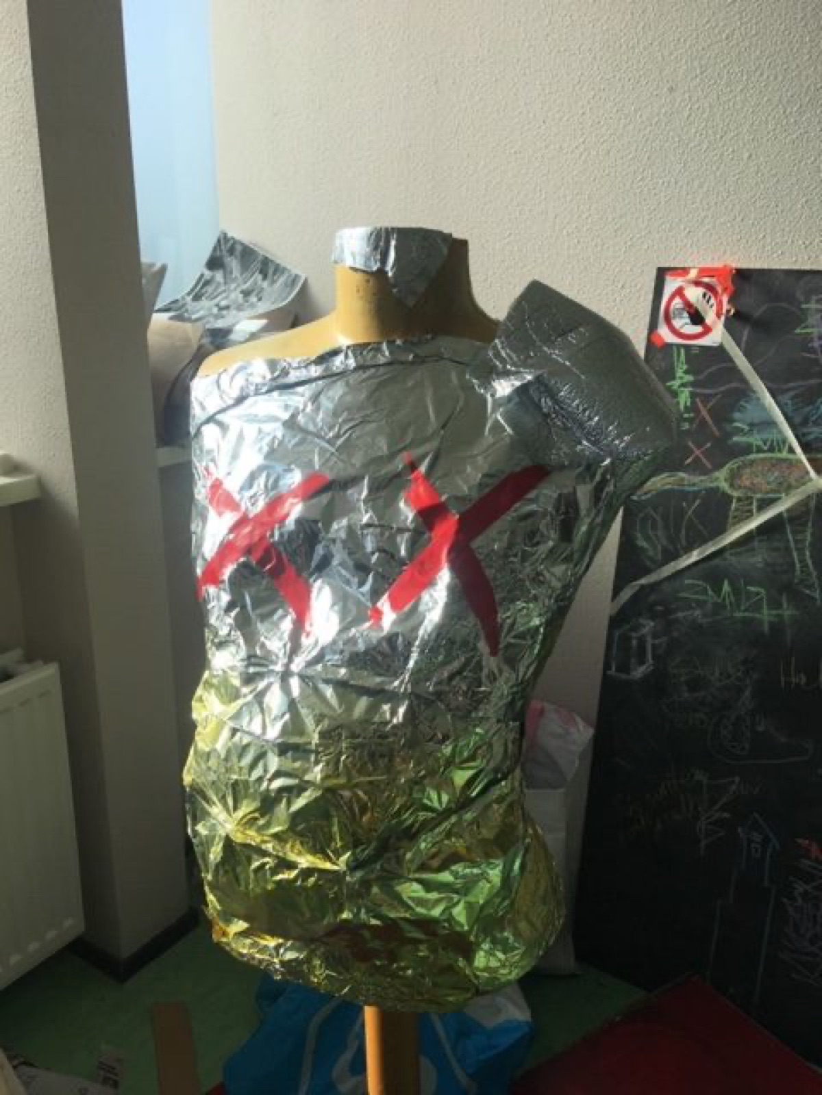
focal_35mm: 29
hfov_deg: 48.2
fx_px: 918
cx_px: 411
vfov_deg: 61.7
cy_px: 548
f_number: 2.2
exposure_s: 1/1538
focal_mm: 4.15
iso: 25
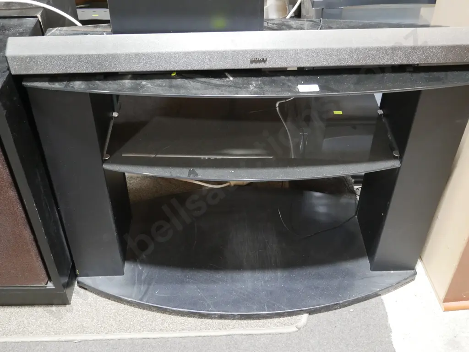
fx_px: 542
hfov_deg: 46.8
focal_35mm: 40
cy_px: 176
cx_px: 234
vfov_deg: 36.0
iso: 2500
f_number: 4.5
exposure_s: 1/60
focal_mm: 20
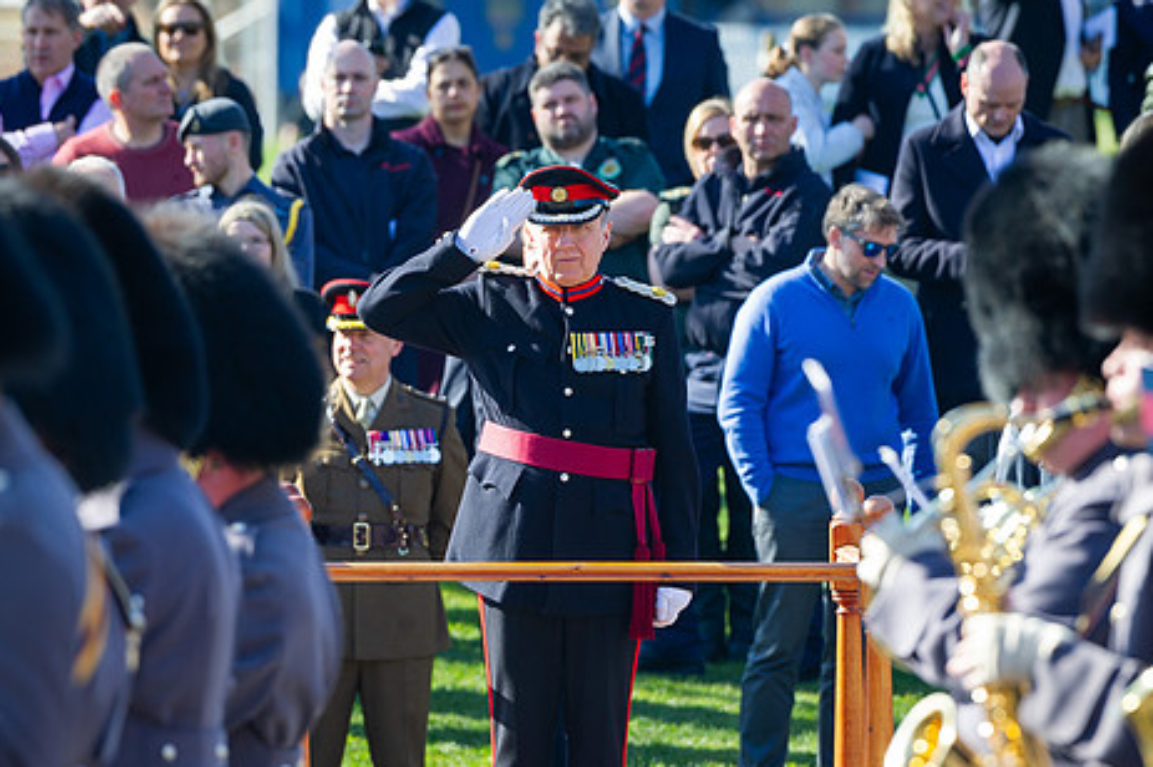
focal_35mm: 487
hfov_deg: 4.2
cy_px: 418
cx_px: 534
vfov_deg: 2.8
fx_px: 15586
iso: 200
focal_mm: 340
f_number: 5.6
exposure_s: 1/250
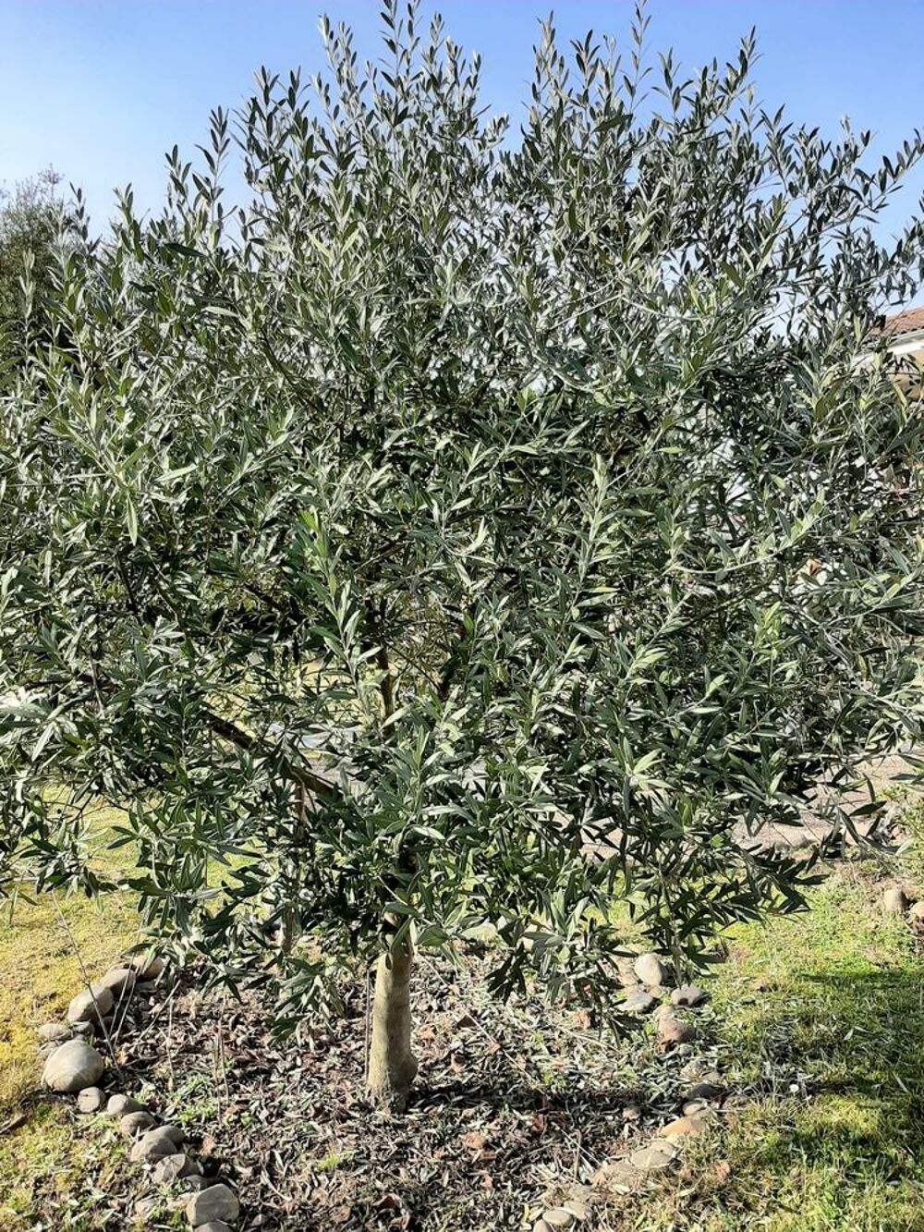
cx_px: 462
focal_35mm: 26
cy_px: 616
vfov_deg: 67.3
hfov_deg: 53.1
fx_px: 925
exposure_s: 1/801
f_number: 1.7
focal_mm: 3.93
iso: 40
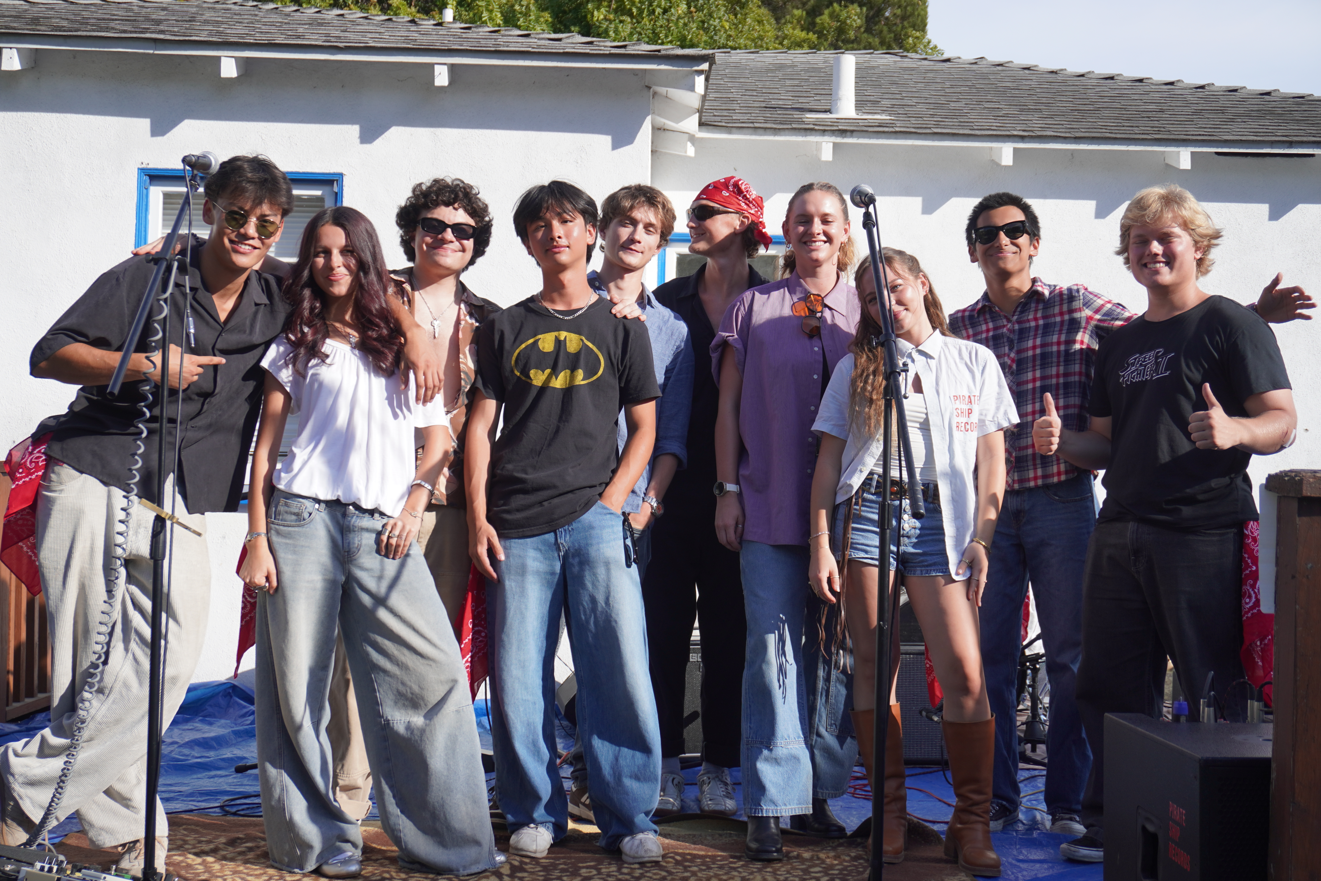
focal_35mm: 42
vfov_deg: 31.9
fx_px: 1541
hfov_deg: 46.4
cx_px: 660
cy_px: 440
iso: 100
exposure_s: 1/500
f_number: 4.5
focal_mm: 28
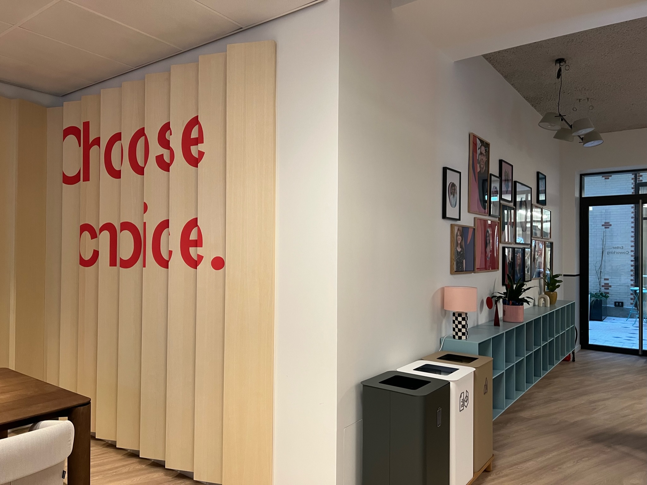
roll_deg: -0.5
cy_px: 242
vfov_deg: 53.0
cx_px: 324
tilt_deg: +0.3
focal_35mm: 26
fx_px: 486
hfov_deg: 67.3
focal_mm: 5.7
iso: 125
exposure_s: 1/50
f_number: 1.5
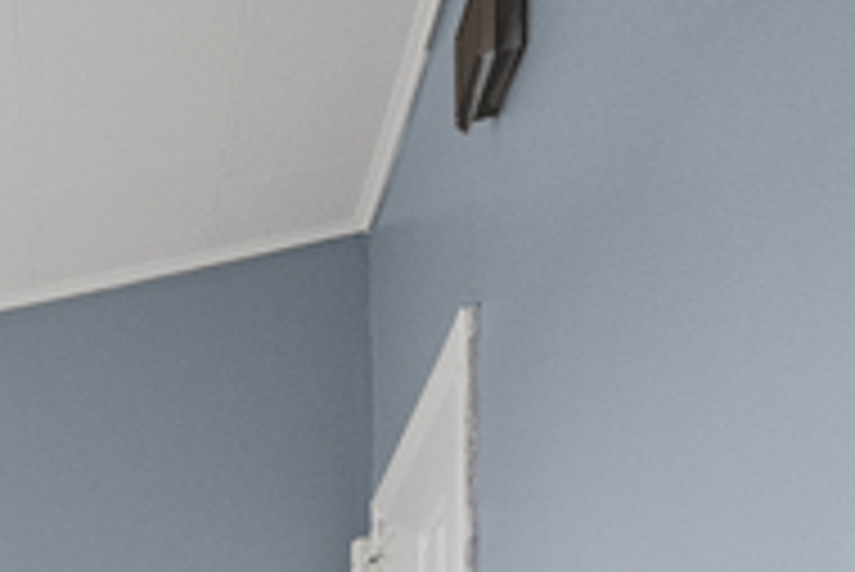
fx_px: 1497
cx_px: -900
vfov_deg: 17.0
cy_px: 1085
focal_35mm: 63
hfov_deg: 18.5
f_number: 4
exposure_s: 1/50
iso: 2500
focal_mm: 10
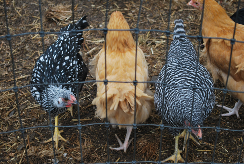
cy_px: 82
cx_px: 122
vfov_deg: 16.6
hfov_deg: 24.6
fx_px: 560
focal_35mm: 82
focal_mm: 55
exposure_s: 1/125
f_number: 5.6
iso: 160
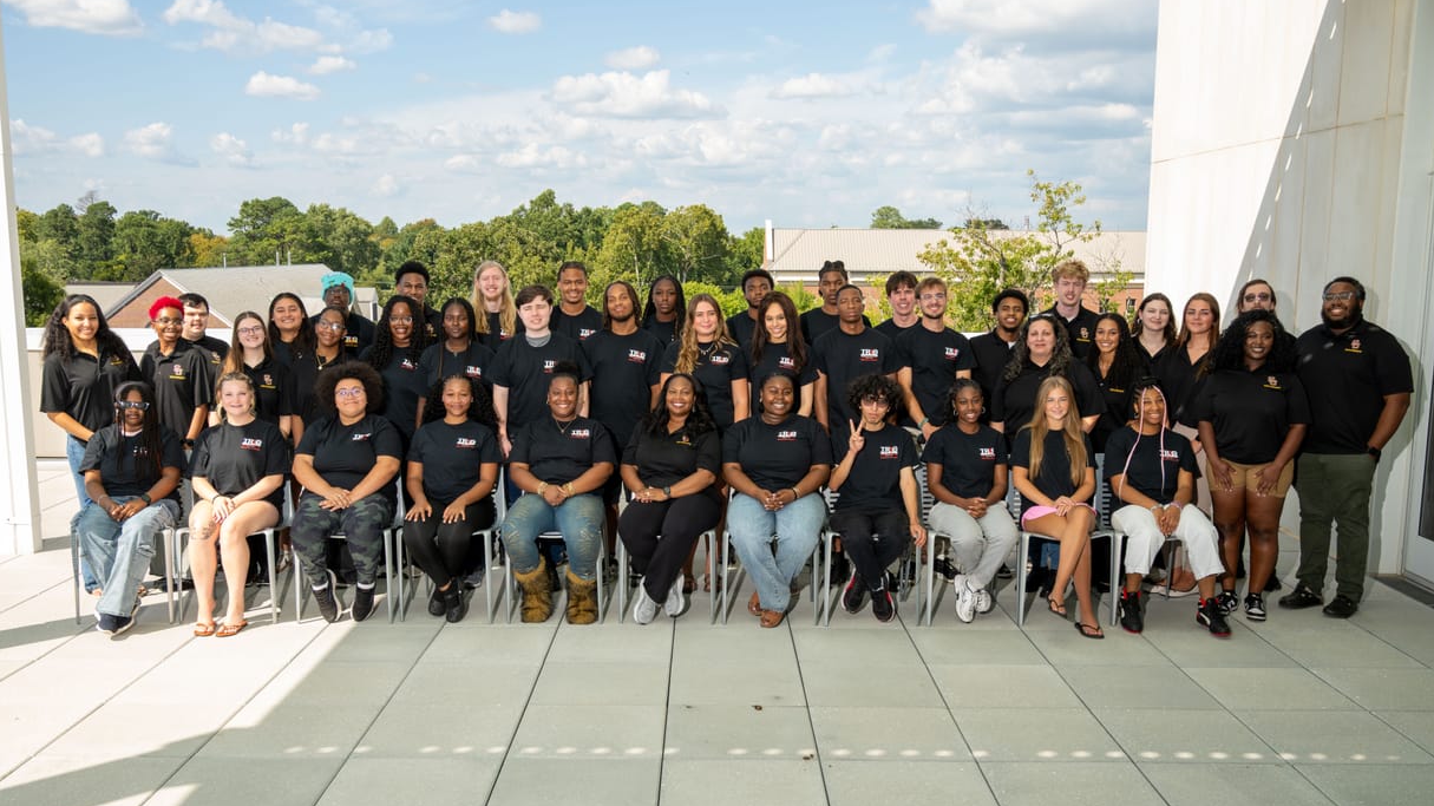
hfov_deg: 56.6
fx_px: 1331
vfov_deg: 33.7
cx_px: 707
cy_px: 442
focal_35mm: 35
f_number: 6.3
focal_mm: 29
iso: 100
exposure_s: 1/200
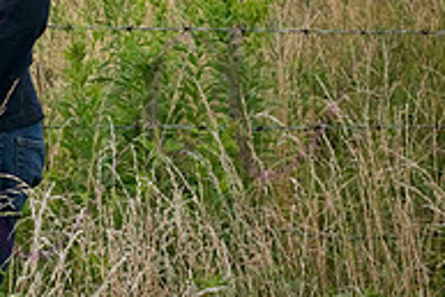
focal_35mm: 150
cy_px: -102
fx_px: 1856
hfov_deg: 13.3
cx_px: -97
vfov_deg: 9.0
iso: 640
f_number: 8
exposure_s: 1/320
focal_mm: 50
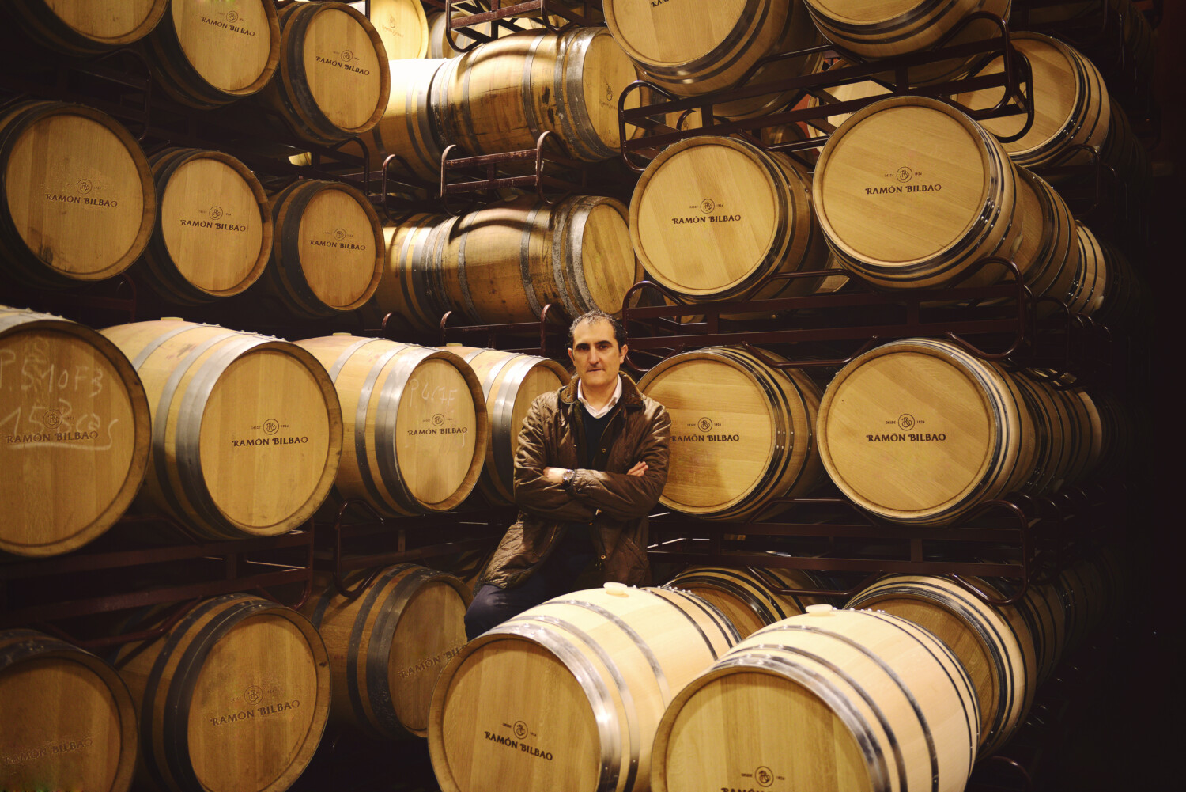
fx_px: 1252
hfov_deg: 50.7
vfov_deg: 35.1
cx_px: 593
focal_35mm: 38
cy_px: 396
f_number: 2.8
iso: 1000
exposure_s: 1/60
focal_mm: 38
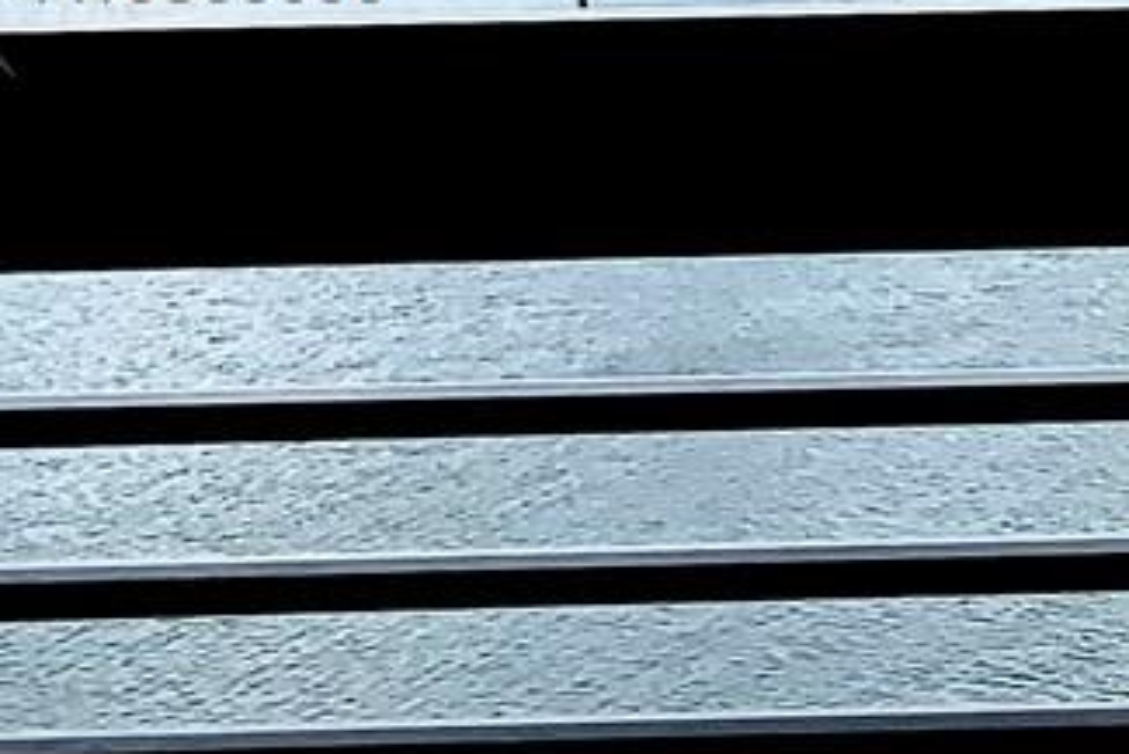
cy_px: -21
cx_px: 2612
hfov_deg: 12.5
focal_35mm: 133
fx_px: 4173
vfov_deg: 10.2
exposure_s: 1/2755
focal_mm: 4.25
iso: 32
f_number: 1.8
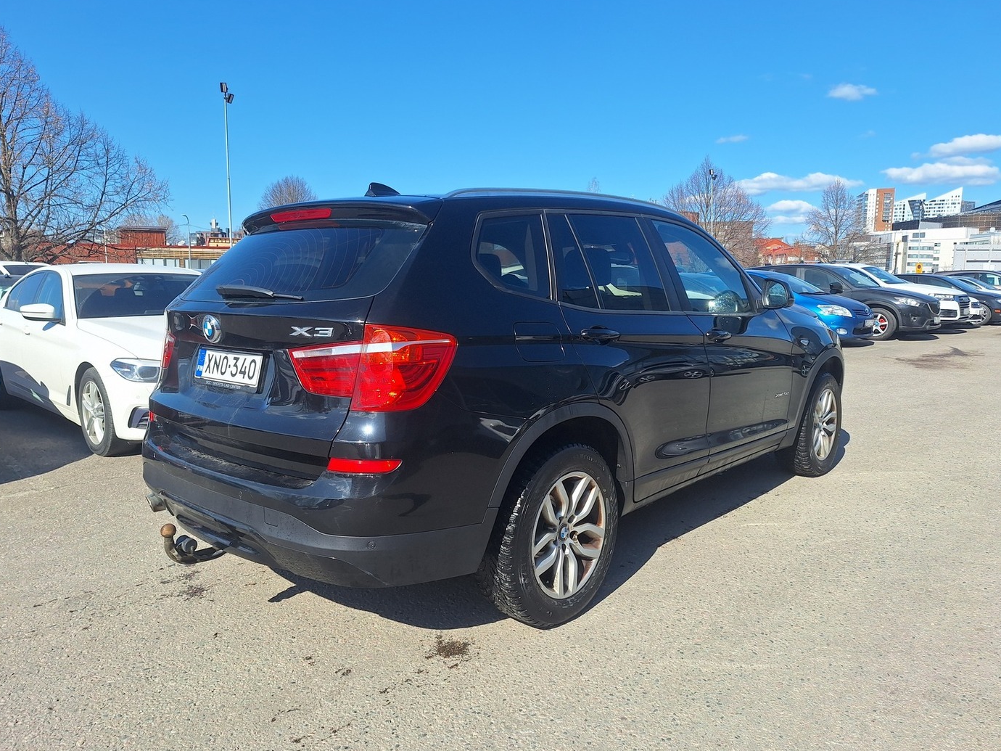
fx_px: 694
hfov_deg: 71.6
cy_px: 381
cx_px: 488
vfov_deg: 56.8
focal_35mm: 24
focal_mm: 5.54
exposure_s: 1/2857
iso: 40
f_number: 1.8
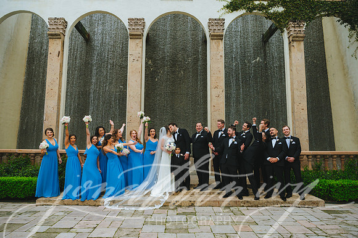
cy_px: 118
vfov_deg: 52.3
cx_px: 179
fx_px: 242
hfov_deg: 72.9
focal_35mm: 24
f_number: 3.5
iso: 1000
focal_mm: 24
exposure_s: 1/200
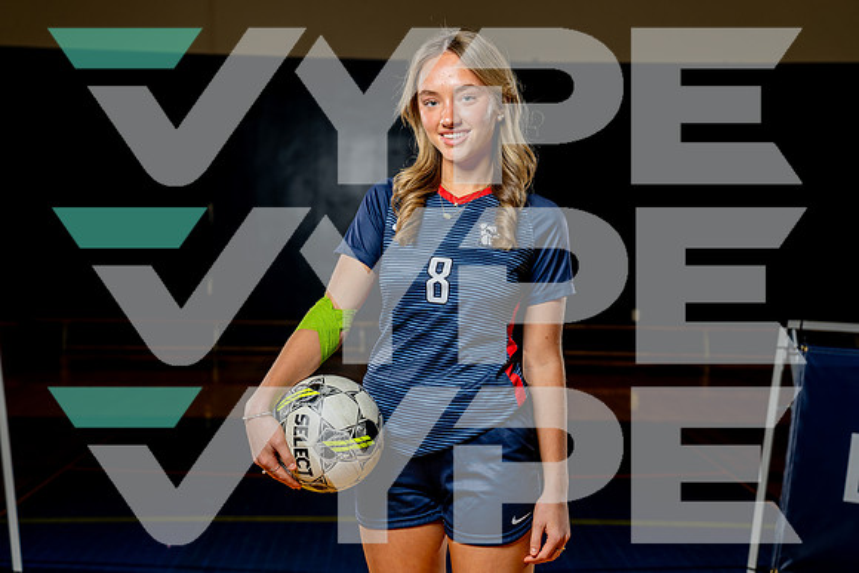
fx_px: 1568
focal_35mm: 66
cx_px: 430
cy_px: 286
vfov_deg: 20.7
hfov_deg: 30.6
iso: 100
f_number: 4
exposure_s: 1/250
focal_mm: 62
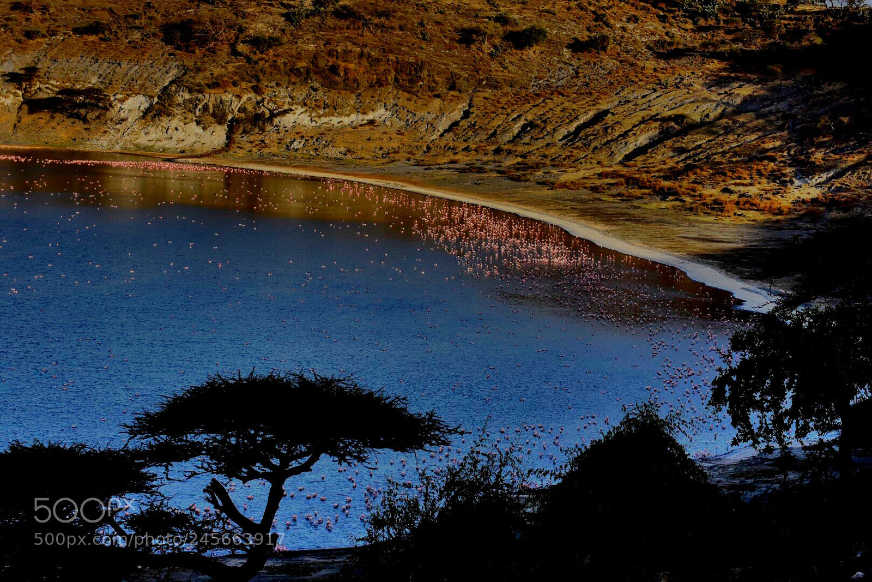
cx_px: 436
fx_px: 2543
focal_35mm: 105
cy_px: 291
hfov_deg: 19.5
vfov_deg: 13.0
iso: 720
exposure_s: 1/1000
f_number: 8
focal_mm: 70
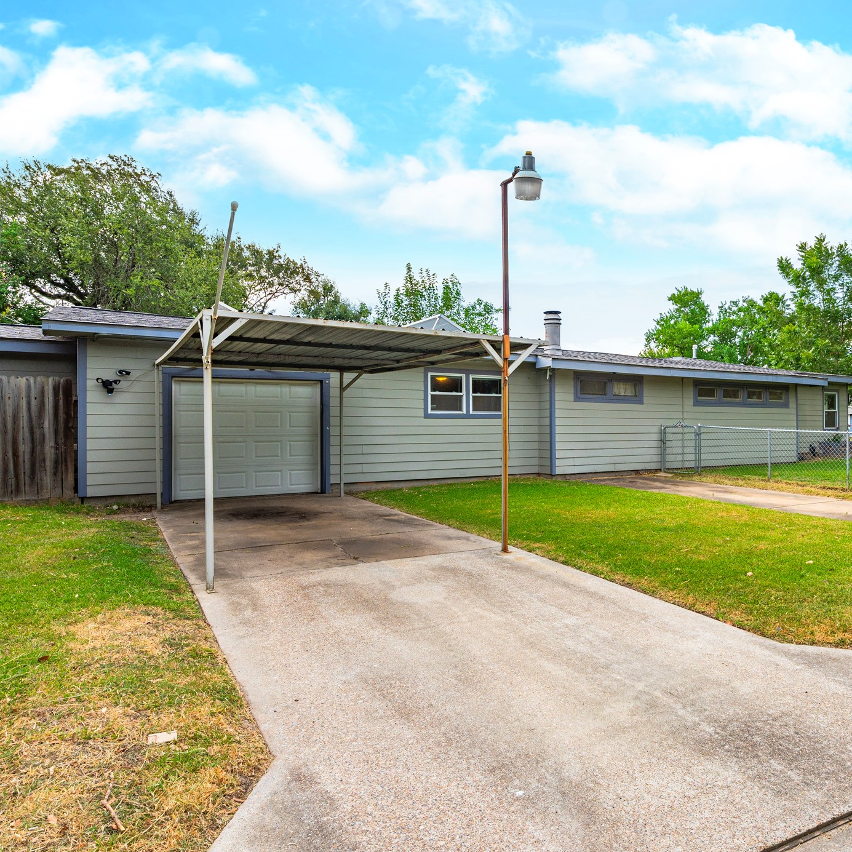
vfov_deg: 65.0
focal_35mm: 24
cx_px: 559
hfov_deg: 63.6
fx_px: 668
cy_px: 431
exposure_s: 1/50
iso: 125
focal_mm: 18
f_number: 11
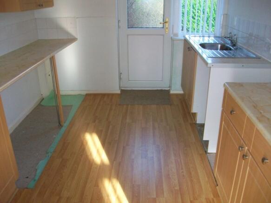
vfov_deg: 44.1
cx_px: 136
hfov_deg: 56.8
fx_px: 250
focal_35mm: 32
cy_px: 102
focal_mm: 5.7
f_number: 2.8
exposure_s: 1/60
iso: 120
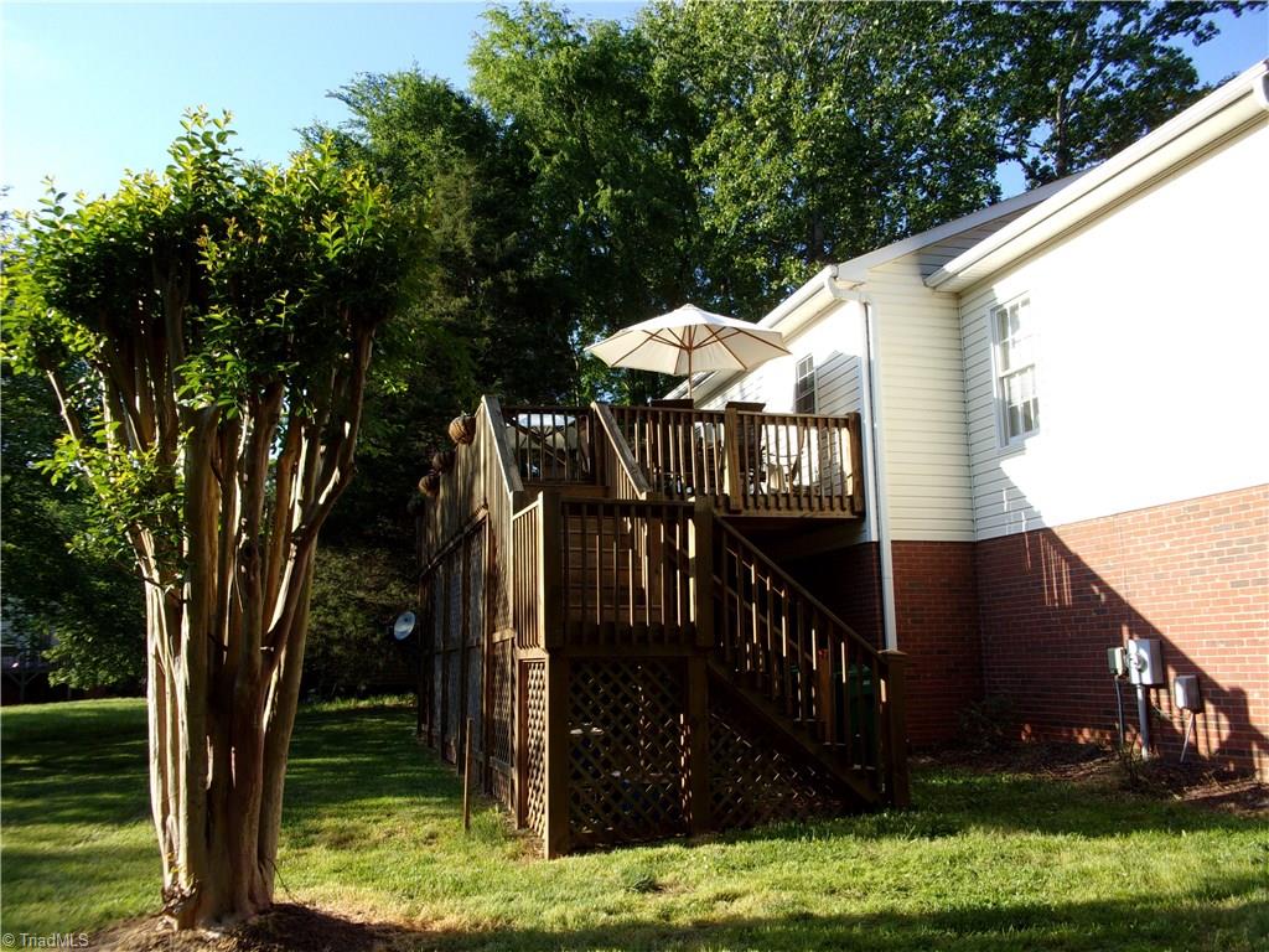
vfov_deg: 49.7
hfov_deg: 63.4
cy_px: 476
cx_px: 634
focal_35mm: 28
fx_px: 1026
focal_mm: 5.1
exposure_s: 1/250
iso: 80
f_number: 3.9
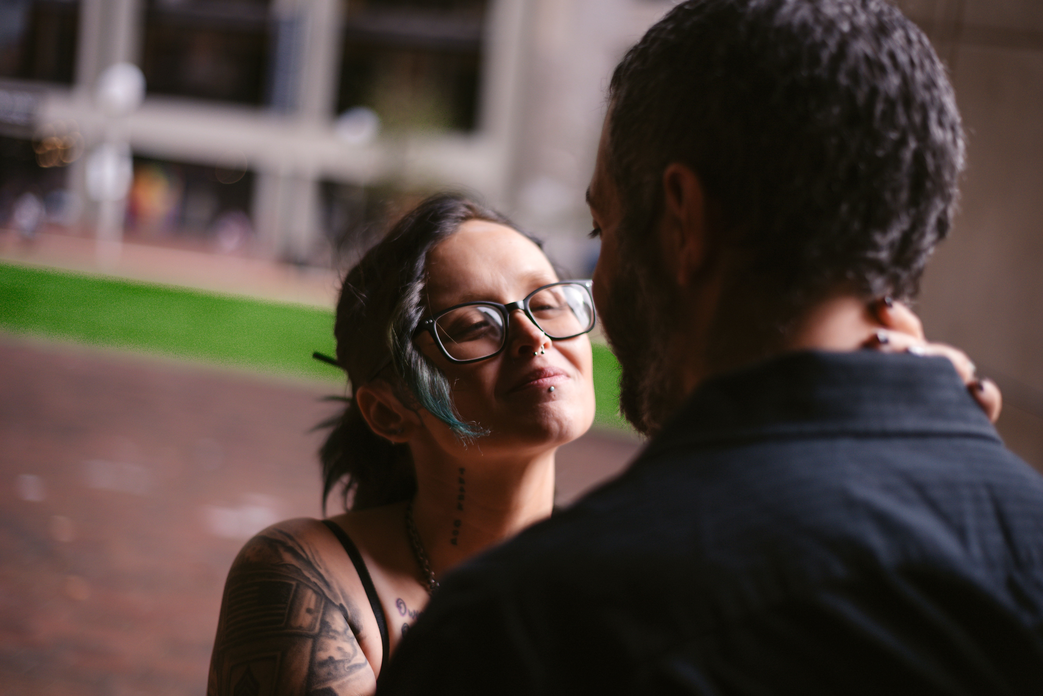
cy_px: 348
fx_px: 1449
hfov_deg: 39.6
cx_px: 522
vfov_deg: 27.0
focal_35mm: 50
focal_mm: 50
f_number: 1.8
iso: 125
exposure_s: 1/2500
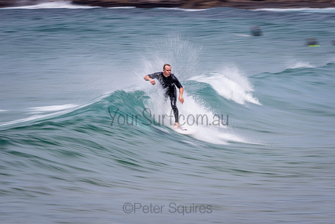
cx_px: 168
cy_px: 112
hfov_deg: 4.1
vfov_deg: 2.8
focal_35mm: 500
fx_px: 4654
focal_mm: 500
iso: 64
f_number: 20
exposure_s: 1/20
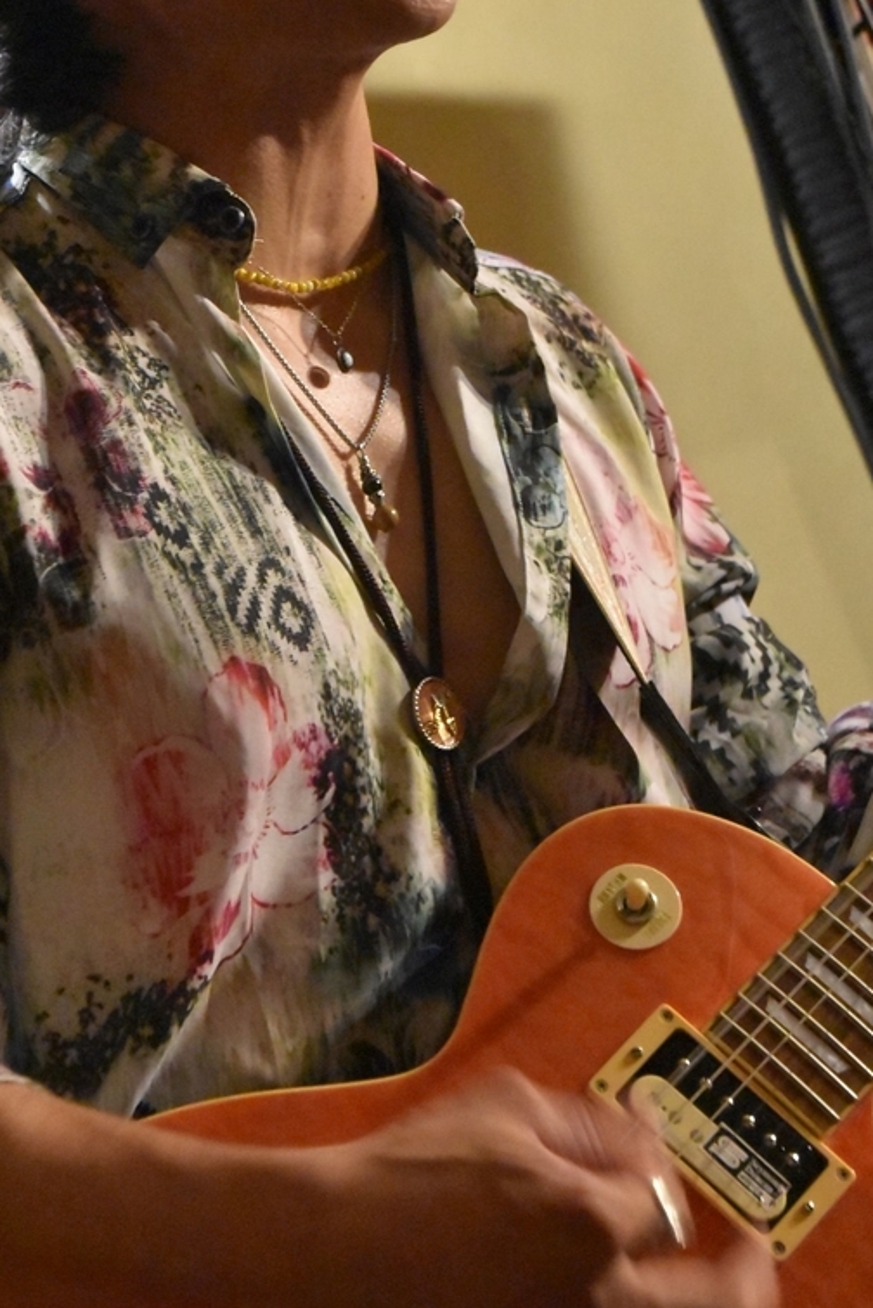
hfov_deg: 11.1
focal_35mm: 124
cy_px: 327
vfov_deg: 16.4
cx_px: 348
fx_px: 4506
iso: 9000
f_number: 5
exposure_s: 1/60
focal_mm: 52
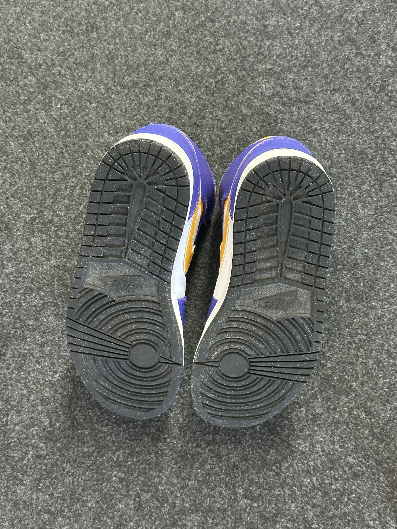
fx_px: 734
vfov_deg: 39.7
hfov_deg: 30.3
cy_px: 264
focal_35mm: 48
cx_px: 198
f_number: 1.78
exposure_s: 1/25
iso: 500
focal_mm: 6.86
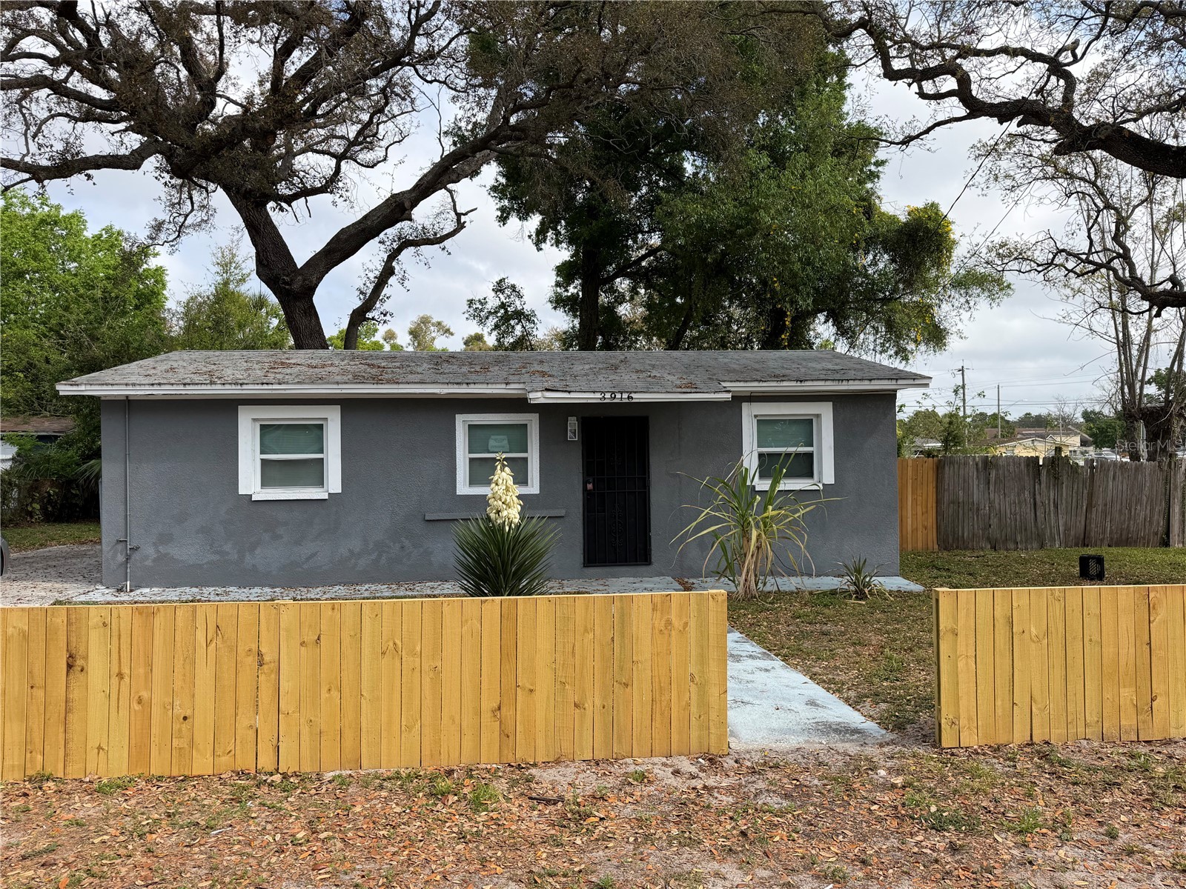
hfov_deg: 71.6
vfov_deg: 56.8
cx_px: 593
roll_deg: +1.1
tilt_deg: +0.8
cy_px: 444
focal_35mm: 24
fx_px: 822
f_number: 1.78
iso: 80
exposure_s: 1/3145
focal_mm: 6.76
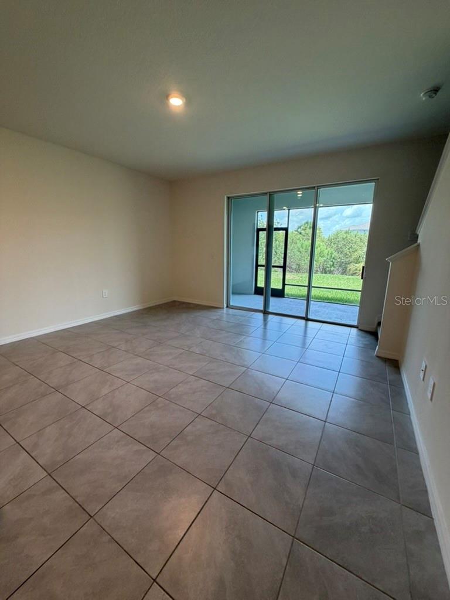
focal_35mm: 14
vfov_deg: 102.1
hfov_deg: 85.7
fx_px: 243
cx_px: 225
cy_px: 300
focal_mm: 2.22
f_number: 2.2
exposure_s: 1/120
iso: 200
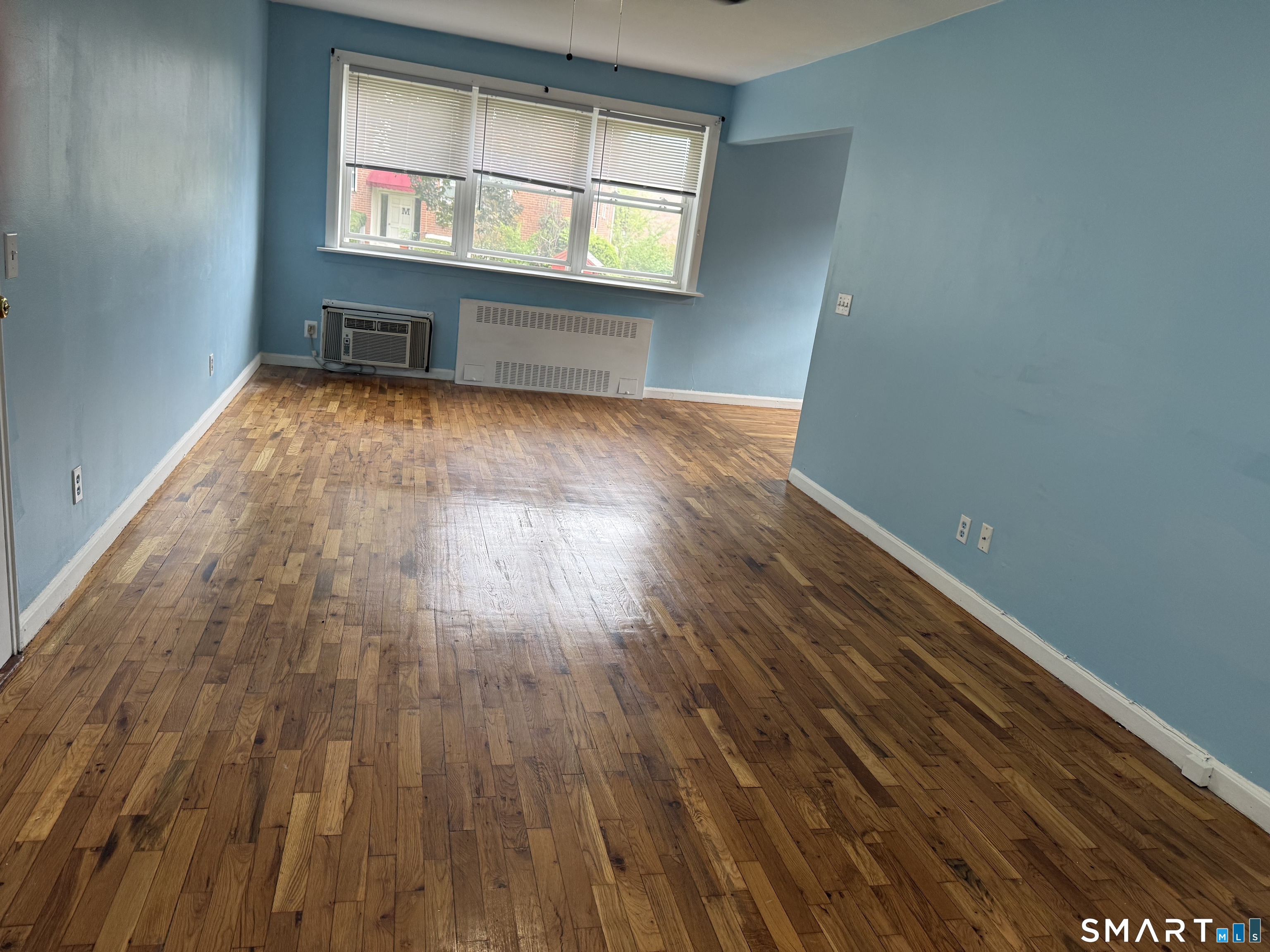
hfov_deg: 71.6
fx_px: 881
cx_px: 635
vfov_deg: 56.8
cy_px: 476
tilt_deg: -15.7
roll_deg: -7.6
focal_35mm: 24
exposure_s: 1/60
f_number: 1.78
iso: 125
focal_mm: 6.76
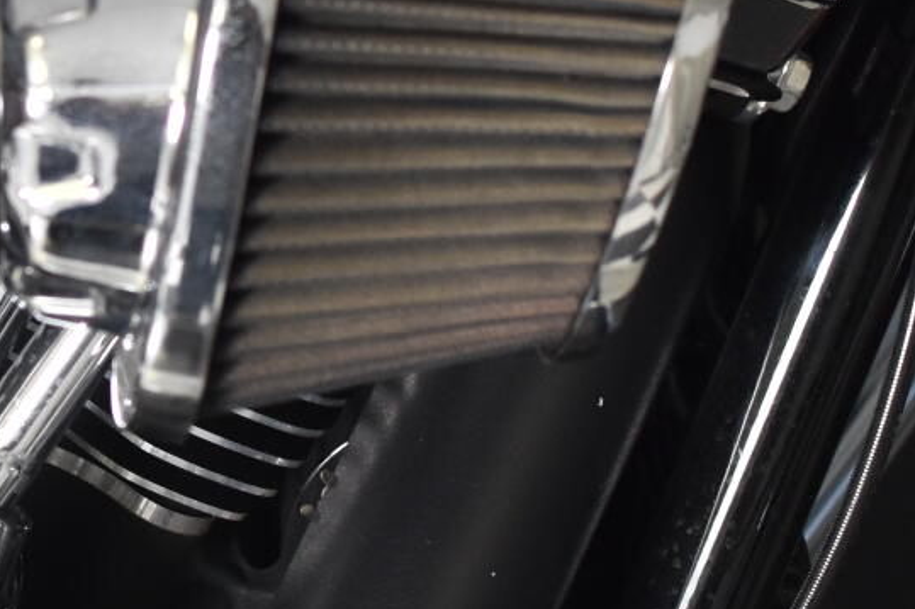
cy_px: 228
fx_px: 4951
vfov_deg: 7.0
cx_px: -75
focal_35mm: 195
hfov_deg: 10.4
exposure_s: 1/160
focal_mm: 35
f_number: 4.5
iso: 800
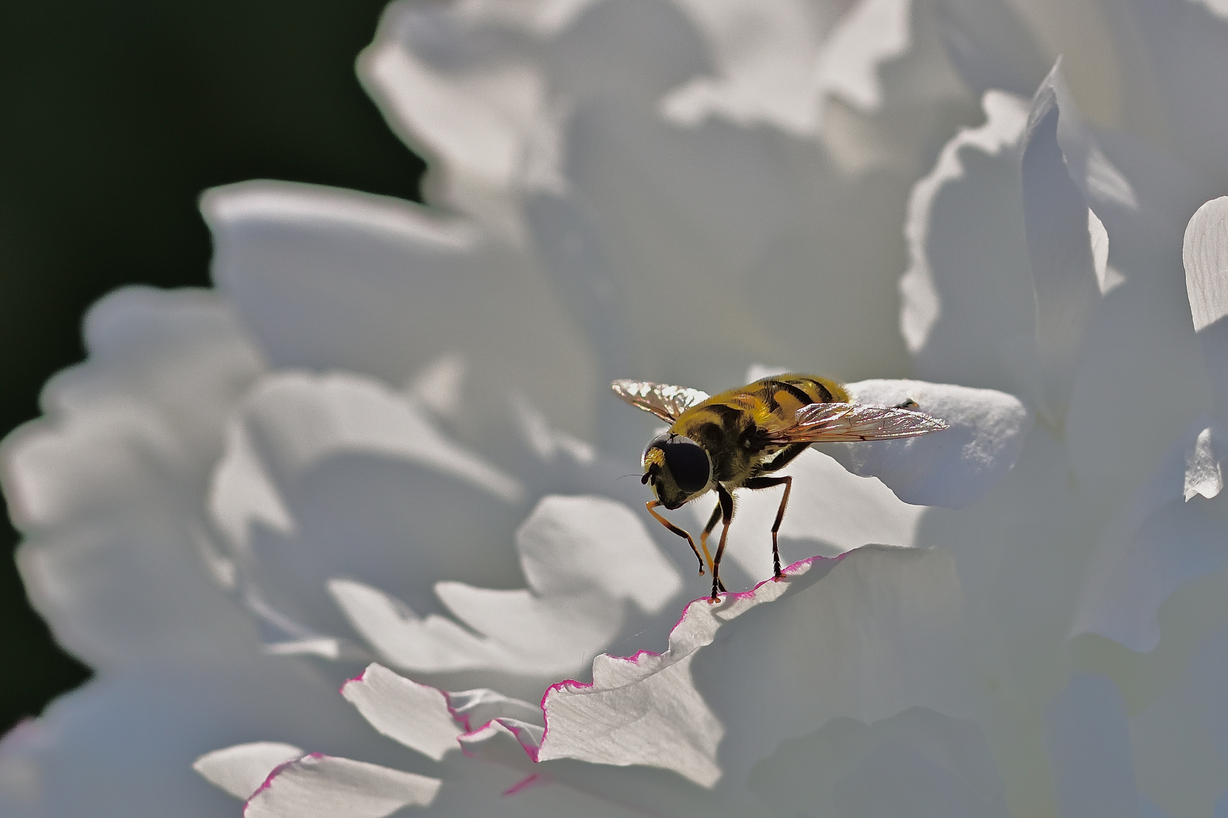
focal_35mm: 158
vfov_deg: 8.7
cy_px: 409
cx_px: 614
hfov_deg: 13.0
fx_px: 5372
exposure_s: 1/3200
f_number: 5
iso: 400
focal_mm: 105
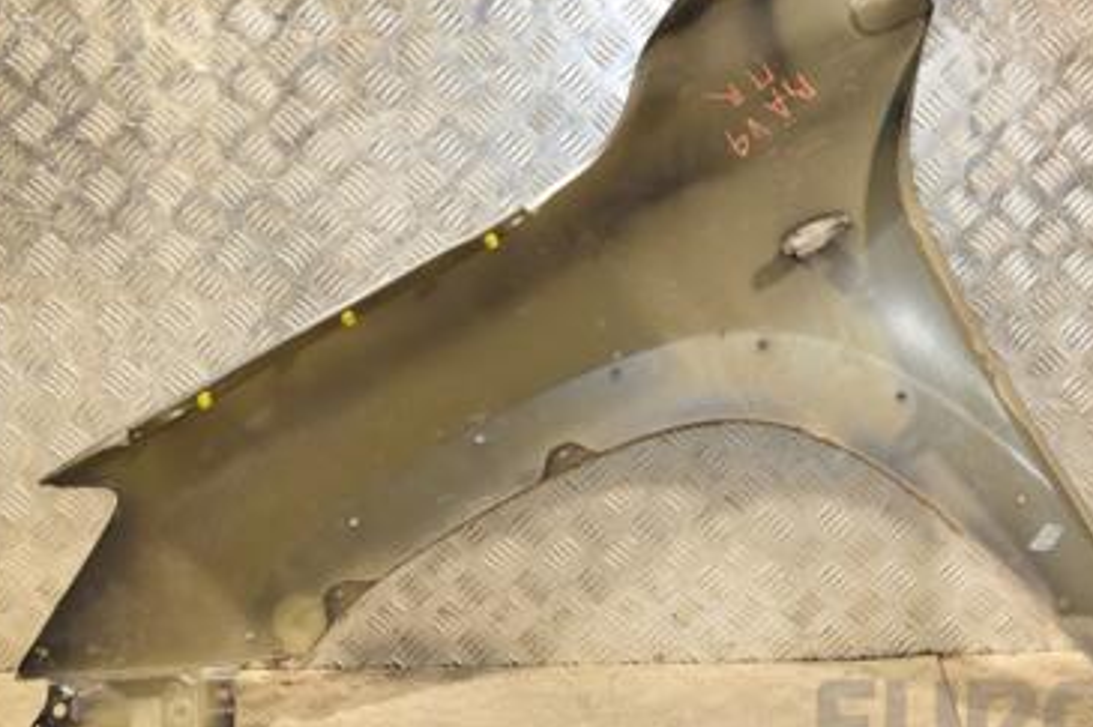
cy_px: 326
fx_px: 1573
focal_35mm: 52
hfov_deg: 37.7
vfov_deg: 26.0
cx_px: 761
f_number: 5
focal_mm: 21
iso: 800
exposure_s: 1/200
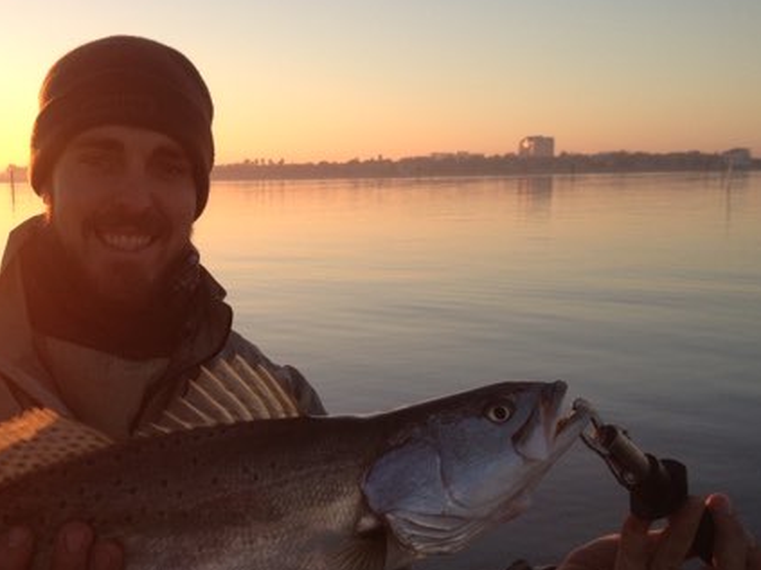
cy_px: 379
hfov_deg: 35.7
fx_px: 1165
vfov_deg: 27.3
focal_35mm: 53
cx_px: 239
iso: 50
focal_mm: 4.28
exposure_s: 1/464
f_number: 2.4
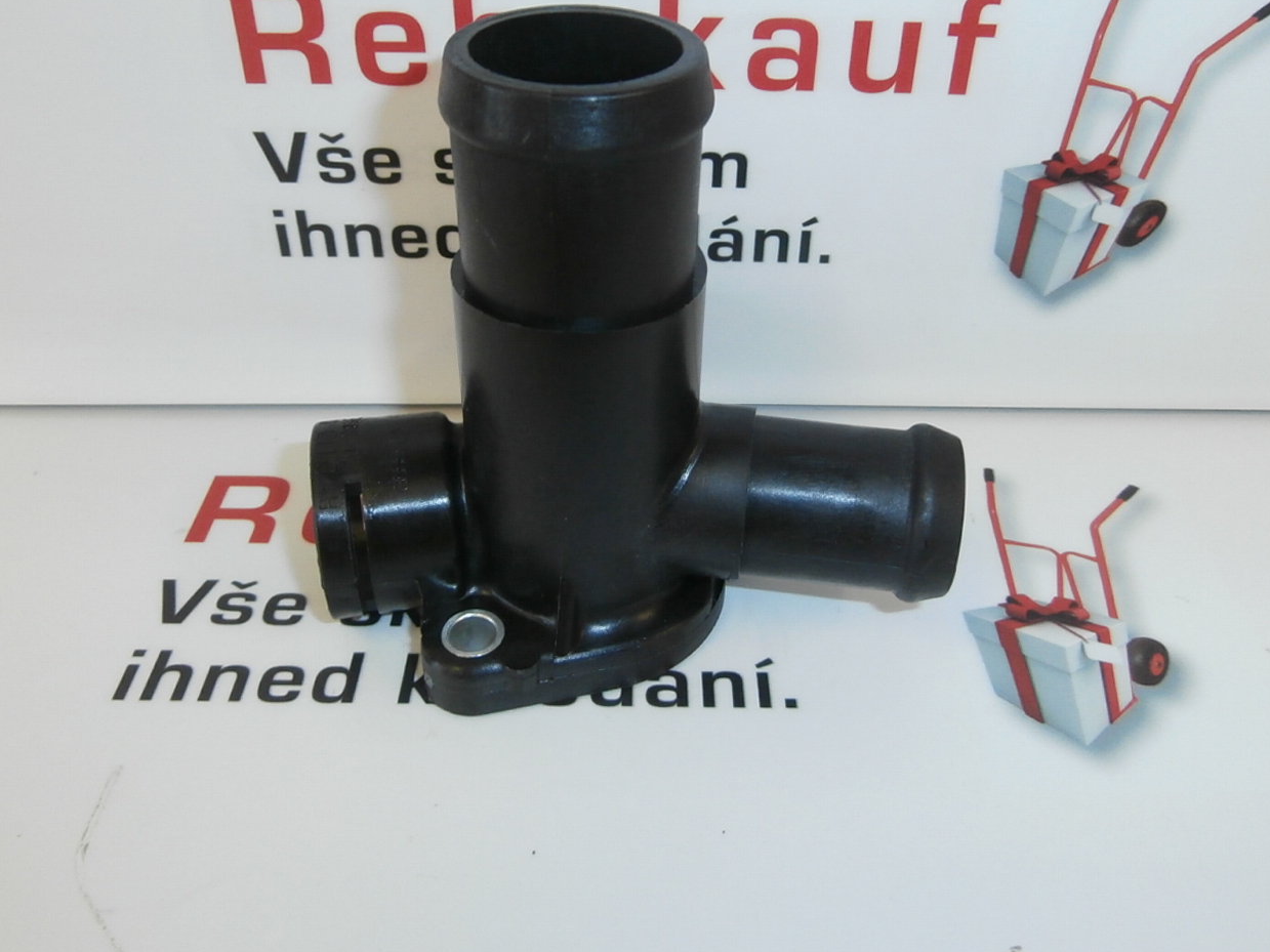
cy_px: 356
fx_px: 1137
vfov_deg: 45.0
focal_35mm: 31
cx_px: 656
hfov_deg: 58.3
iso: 200
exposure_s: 1/30
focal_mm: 4.2
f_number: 3
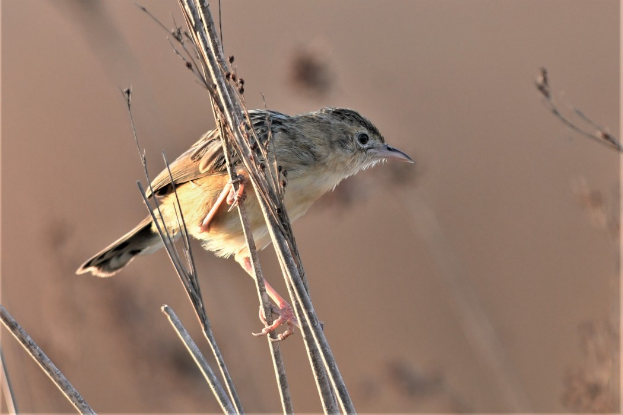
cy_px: 208
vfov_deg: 2.2
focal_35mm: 630
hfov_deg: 3.3
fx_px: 10902
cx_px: 312
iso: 1250
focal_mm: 420
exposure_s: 1/640
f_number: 7.1
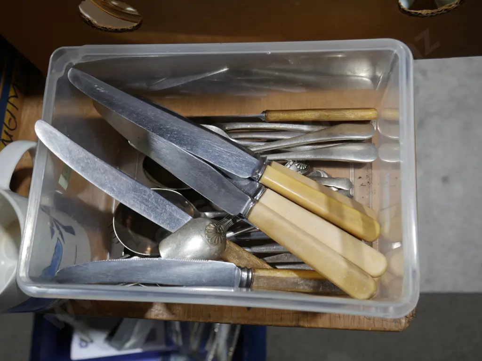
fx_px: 501
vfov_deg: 39.7
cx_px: 241
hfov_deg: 51.4
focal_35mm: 36
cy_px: 180
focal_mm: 18
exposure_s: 1/60
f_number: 4
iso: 200
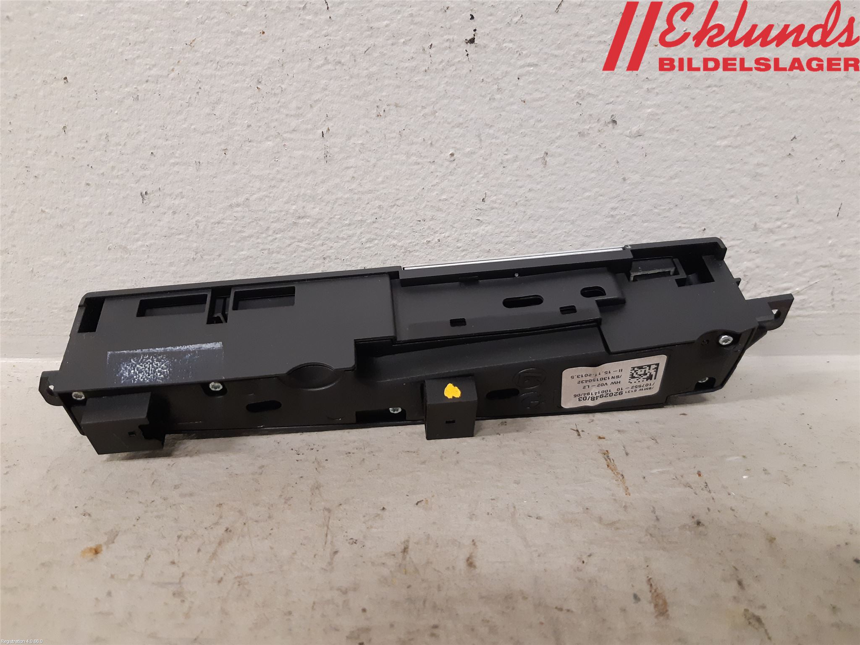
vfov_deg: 53.1
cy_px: 322
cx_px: 430
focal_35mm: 26
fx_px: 646
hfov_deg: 67.3
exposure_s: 1/50
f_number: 1.7
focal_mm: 3.93
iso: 320
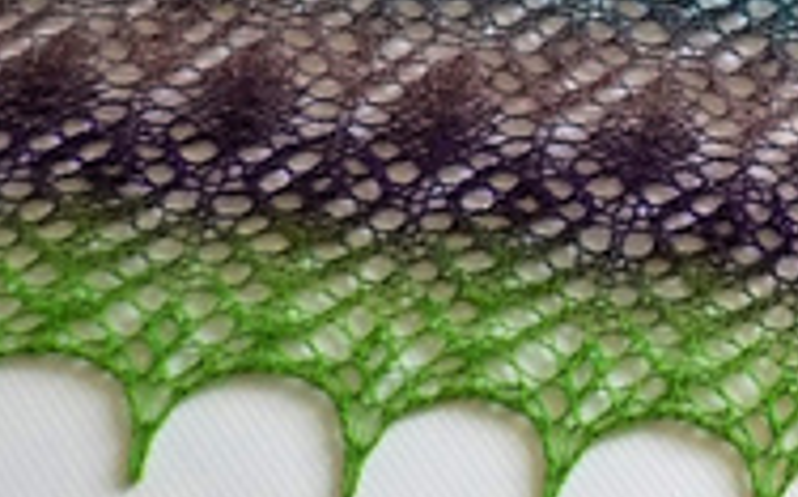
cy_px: -183
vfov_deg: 10.4
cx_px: 1065
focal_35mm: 123
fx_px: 2672
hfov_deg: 16.0
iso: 200
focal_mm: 6.1
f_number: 3.4
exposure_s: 1/20
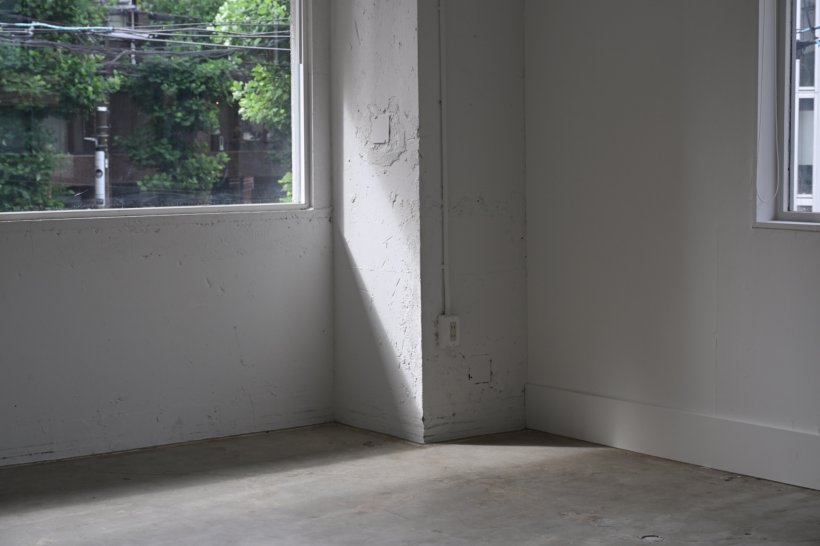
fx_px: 1571
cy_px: 273
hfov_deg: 29.2
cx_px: 410
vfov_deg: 19.7
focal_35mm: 69
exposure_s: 1/250
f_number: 8
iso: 400
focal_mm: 69
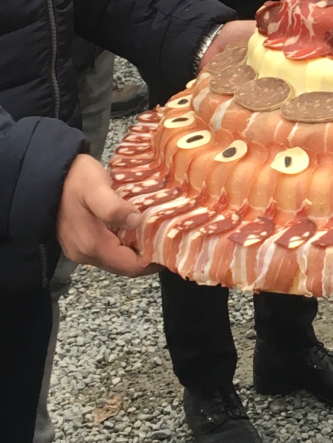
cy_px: -54
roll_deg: +1.5
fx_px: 1654
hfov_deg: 11.2
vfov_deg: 14.9
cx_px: 414
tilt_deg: -14.4
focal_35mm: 129
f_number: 2.2
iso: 25
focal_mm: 4.15
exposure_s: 1/33
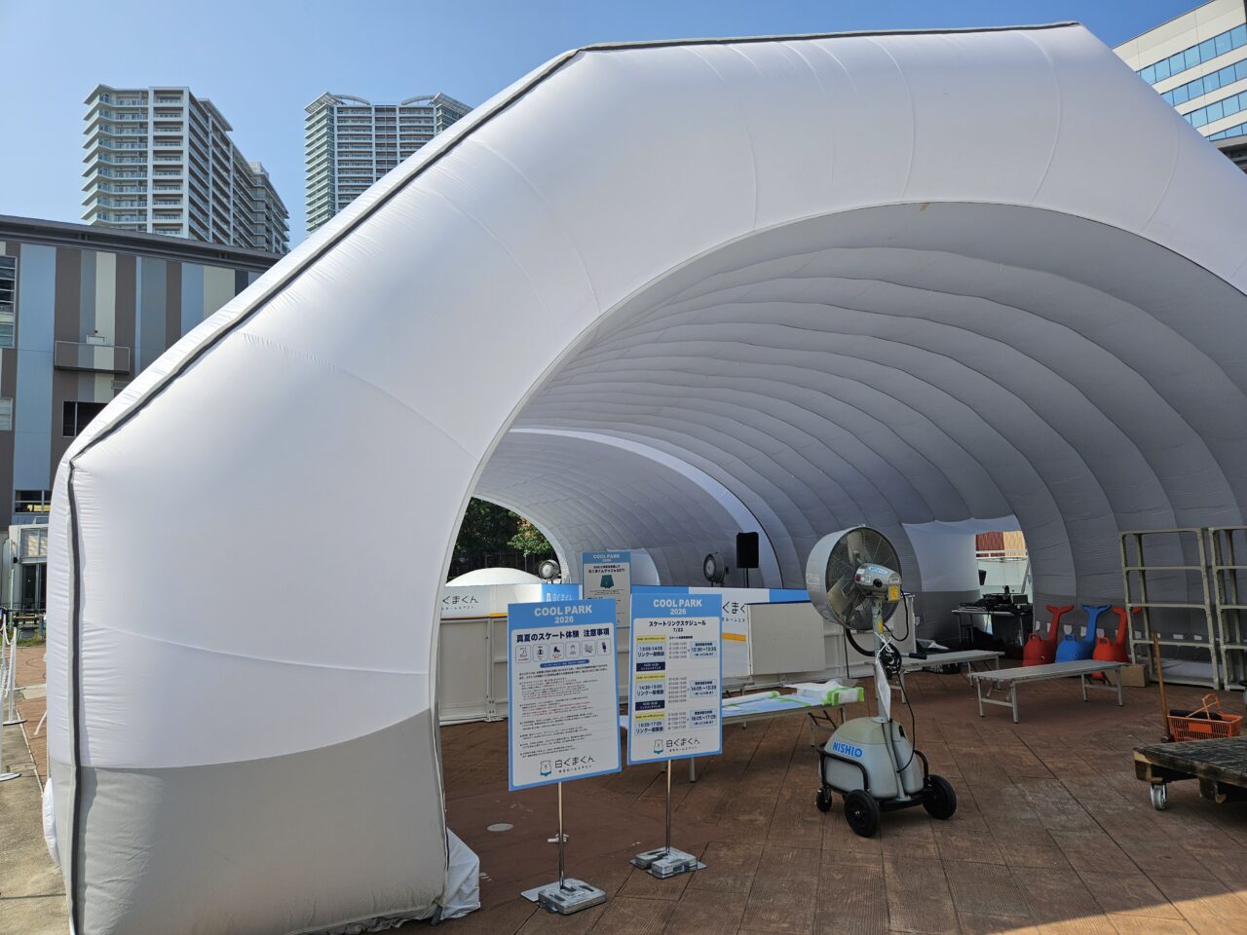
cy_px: 468
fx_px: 829
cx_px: 624
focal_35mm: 23
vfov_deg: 58.9
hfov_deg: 73.9
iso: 25
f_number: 1.8
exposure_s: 1/2128
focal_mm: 5.4
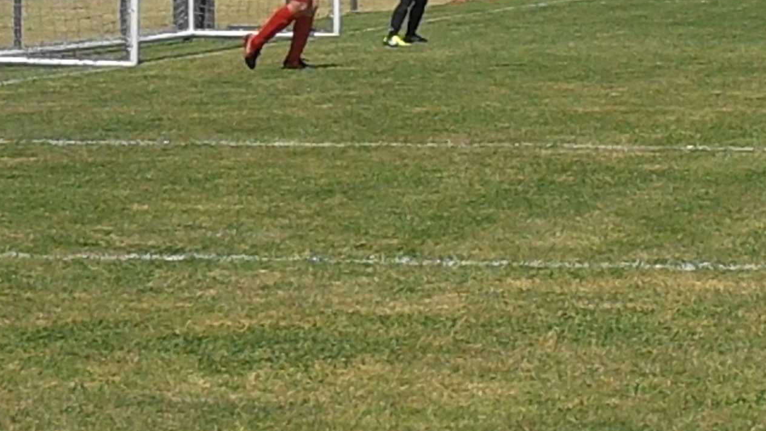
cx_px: 587
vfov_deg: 6.2
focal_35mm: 196
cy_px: 42
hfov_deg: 11.0
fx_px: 3981
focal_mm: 19.64
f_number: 14
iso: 400
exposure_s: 1/320
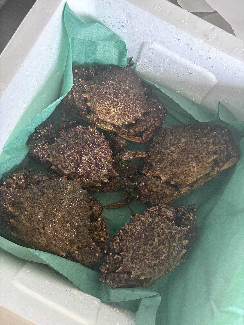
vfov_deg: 67.3
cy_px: 162
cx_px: 122
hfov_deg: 53.1
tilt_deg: -84.1
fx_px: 244
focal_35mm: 26
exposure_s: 1/60
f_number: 1.6
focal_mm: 5.96
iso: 320
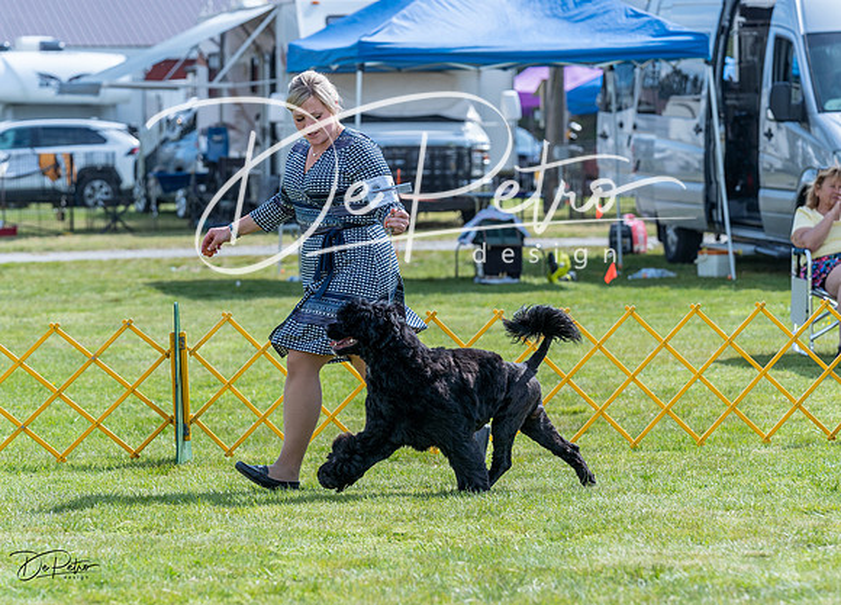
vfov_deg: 8.6
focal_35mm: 169
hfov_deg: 11.9
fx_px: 4043
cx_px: 419
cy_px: 272
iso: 400
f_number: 5
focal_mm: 136
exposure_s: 1/1600
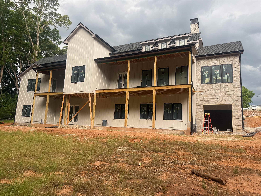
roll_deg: -3.0
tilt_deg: +9.8
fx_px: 181
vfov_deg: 56.8
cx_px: 130
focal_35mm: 24
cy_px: 98
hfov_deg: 71.6
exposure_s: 1/121
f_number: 1.78
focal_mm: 6.76
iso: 64
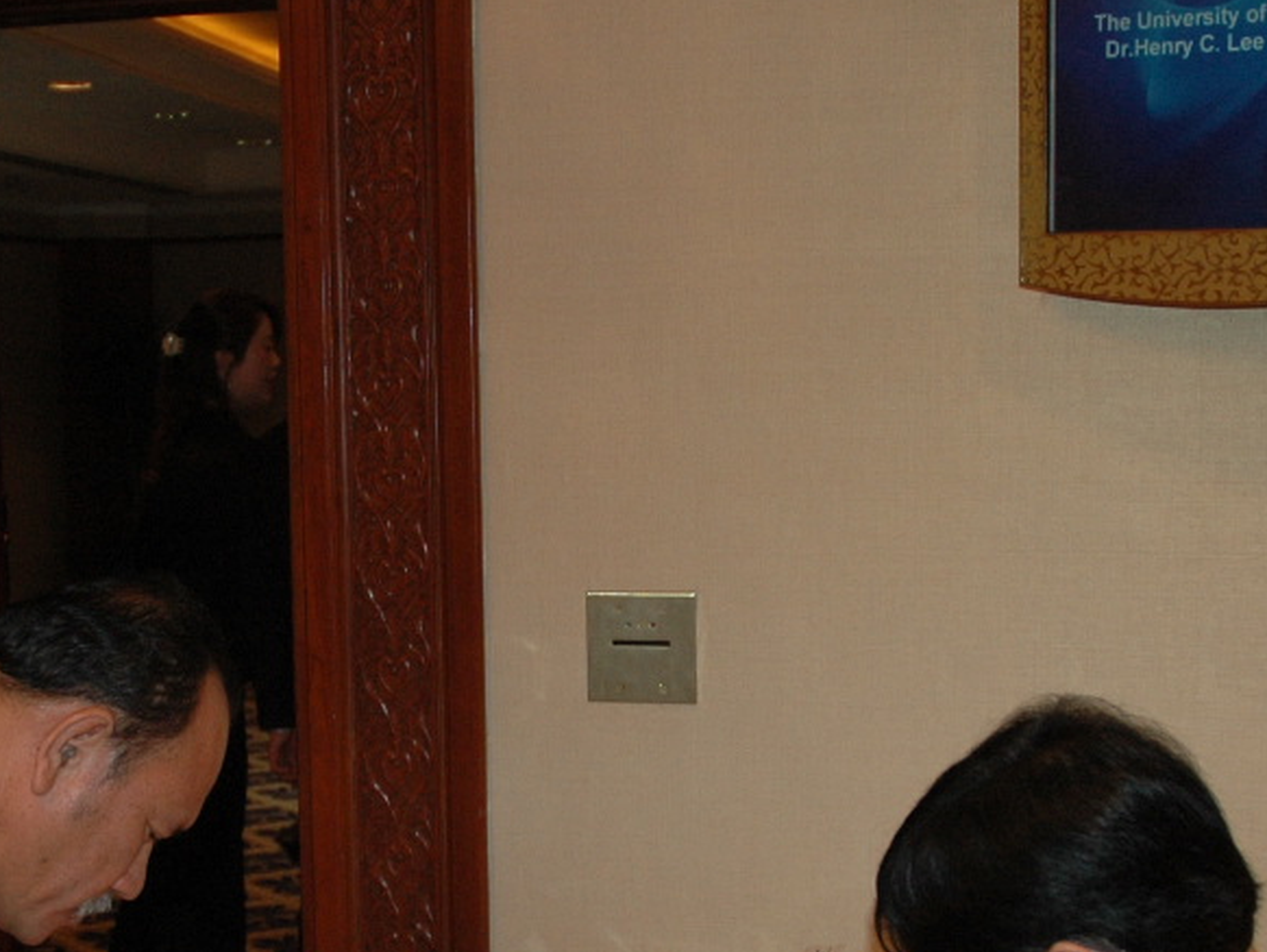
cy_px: 749
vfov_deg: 21.7
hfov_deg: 28.8
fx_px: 2453
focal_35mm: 67
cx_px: 440
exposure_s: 1/60
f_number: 3.5
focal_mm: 18
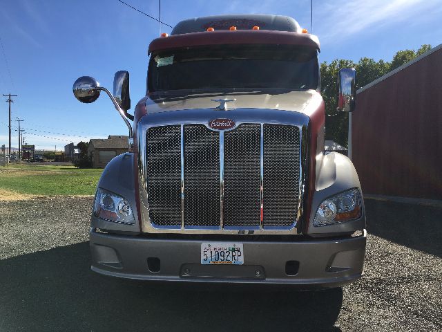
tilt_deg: -1.0
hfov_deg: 61.7
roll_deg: +0.1
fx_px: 370
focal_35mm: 29
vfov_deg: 48.2
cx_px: 221
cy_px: 166
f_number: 2.2
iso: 25
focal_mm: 4.15
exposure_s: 1/1508
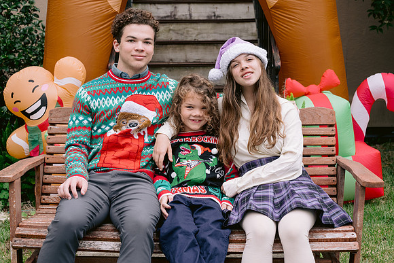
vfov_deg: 22.8
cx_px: 192
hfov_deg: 33.7
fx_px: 651
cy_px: 114
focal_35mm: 59
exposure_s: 1/125
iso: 400
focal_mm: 50
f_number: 4.5
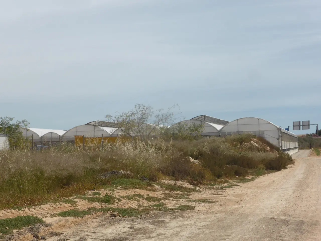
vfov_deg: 25.2
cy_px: 120
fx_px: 538
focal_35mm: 58
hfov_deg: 33.2
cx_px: 160
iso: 100
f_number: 4.7
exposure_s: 1/1600
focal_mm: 10.3
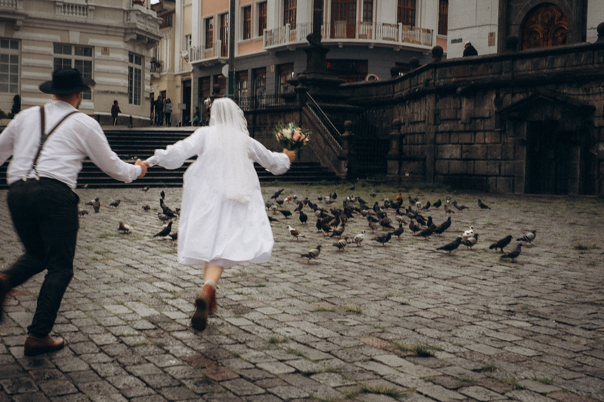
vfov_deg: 25.5
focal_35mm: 53
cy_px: 201
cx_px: 302
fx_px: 889
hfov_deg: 37.5
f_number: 5.6
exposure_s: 1/60
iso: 200
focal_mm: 35
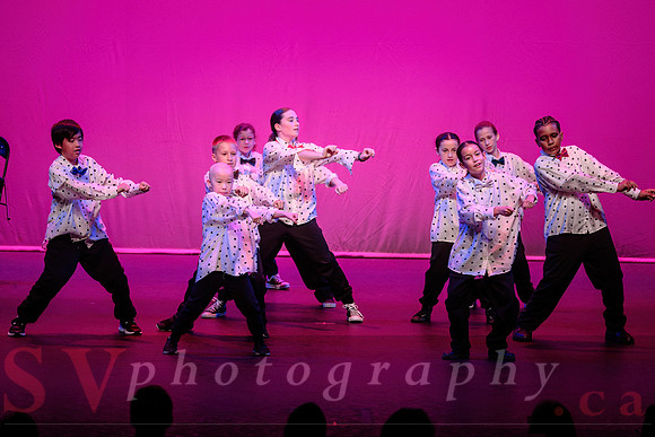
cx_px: 328
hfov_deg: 13.9
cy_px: 178
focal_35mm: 148
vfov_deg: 9.3
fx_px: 2694
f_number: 2.8
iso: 1250
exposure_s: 1/500
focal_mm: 125
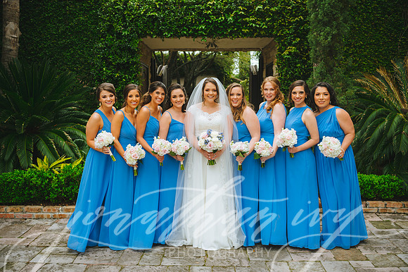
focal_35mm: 34
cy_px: 136
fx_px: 385
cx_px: 204
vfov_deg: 38.8
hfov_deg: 55.8
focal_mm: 34
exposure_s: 1/250
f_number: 2.8
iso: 125
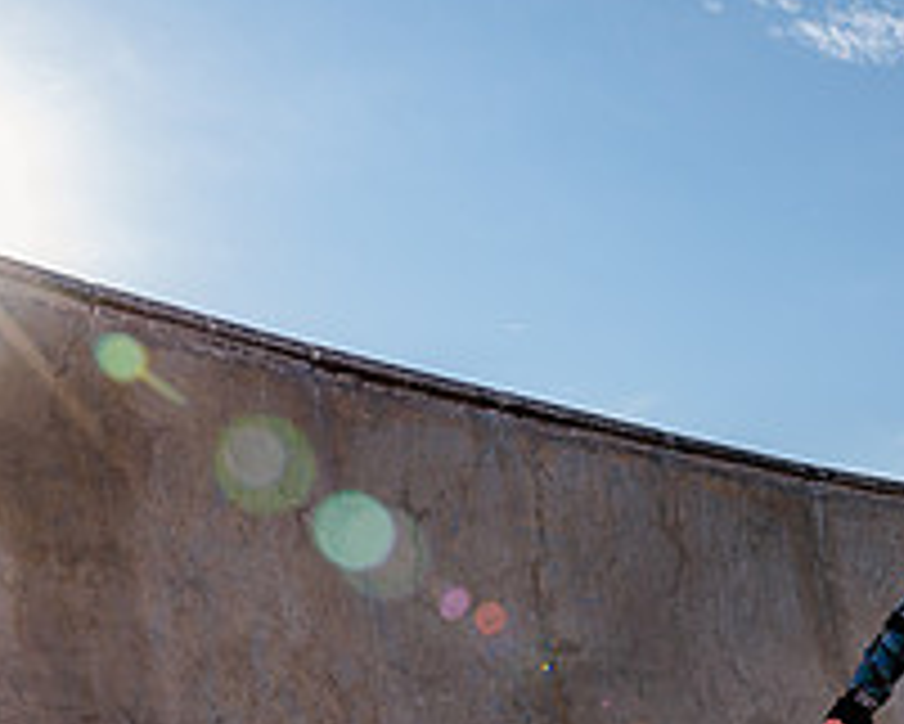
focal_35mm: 70
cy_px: 782
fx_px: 1874
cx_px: 684
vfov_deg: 20.9
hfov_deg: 26.8
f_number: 8
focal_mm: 24
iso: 200
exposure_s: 1/500
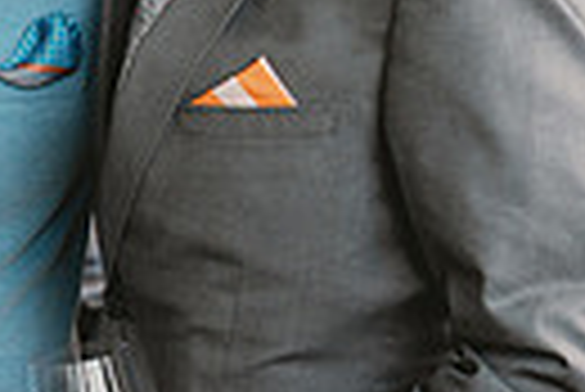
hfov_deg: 10.5
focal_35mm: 187
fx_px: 3042
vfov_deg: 7.4
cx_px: -360
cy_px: 203
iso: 200
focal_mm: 42
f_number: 3.5
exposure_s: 1/200
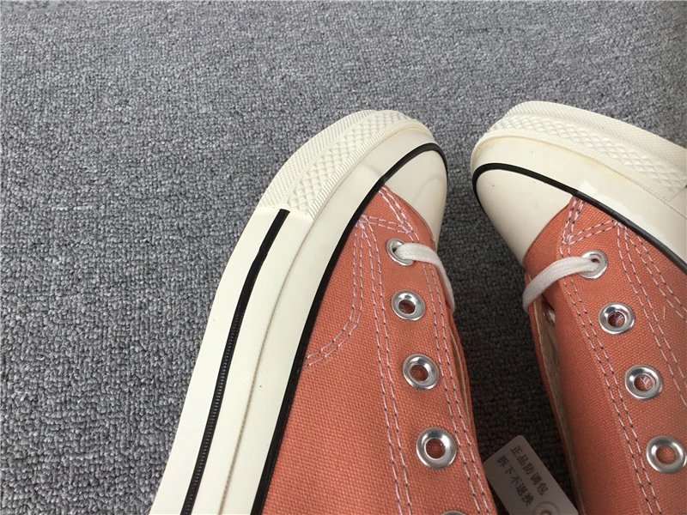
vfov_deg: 45.4
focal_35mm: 31
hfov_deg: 58.4
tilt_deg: -57.4
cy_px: 258
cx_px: 344
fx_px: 615
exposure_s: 1/364
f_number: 2.4
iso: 25
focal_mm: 3.3
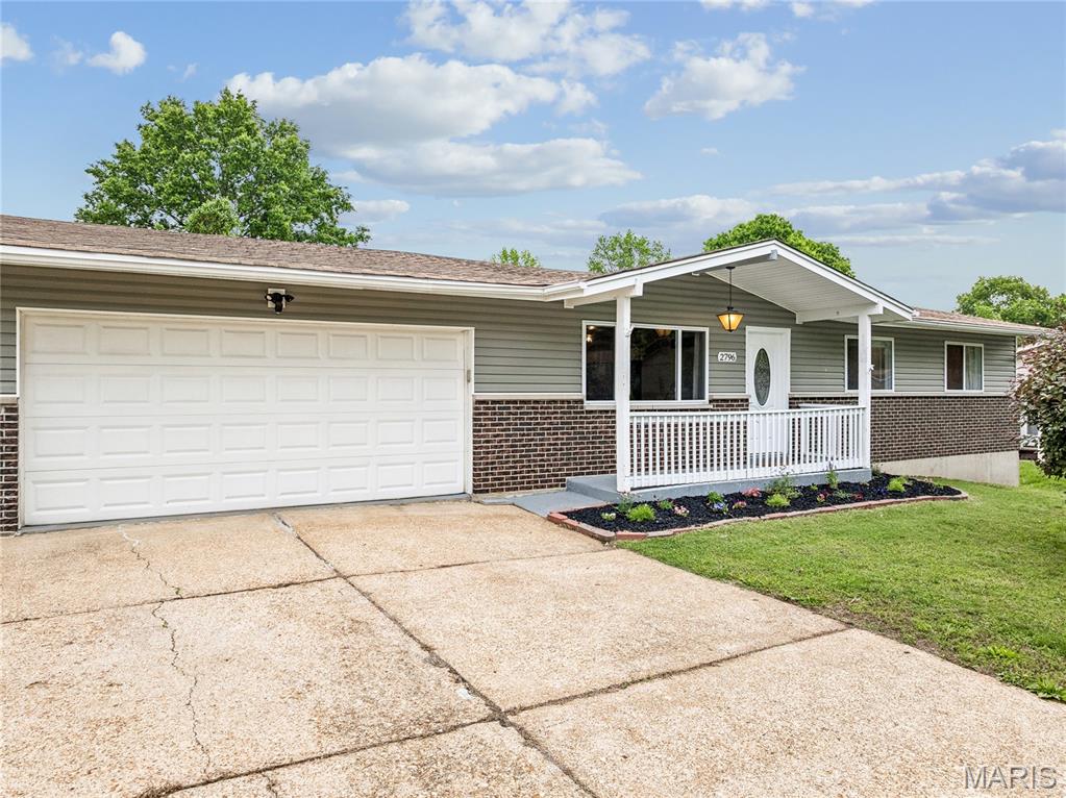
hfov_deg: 71.6
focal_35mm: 24
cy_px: 399
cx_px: 533
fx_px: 739
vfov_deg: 56.8
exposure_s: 1/15
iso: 140
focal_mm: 12.3
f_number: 2.8
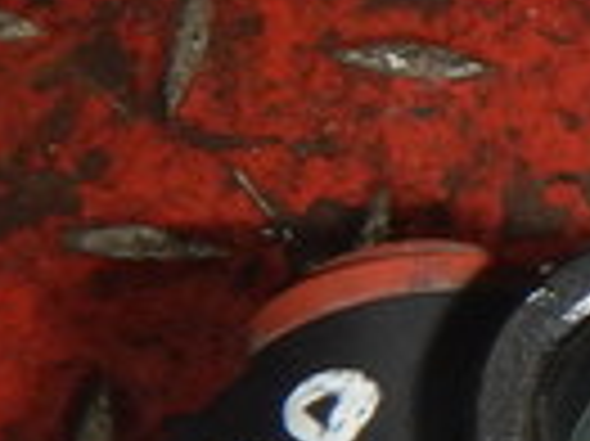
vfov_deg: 10.8
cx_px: 955
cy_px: 324
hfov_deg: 13.4
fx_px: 2333
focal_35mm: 137
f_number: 7.8
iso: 200
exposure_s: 1/30
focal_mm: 5
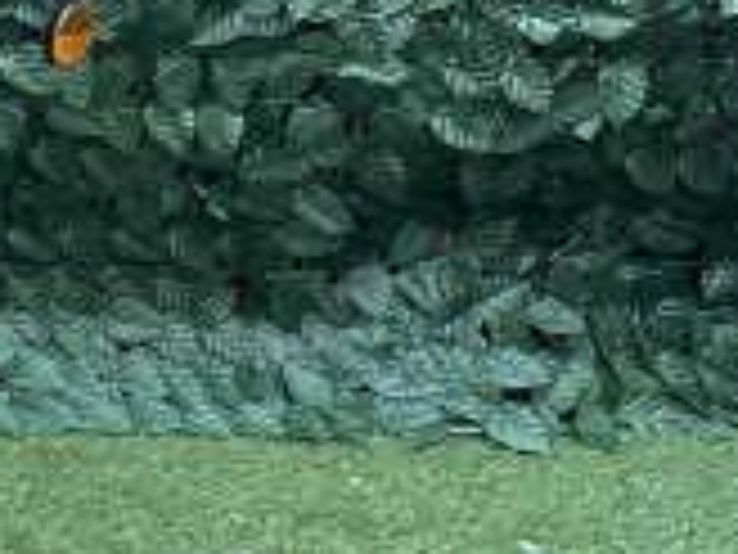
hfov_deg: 13.0
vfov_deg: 12.6
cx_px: -994
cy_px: 167
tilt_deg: -22.3
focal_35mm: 117
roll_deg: -1.5
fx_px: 2494
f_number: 1.78
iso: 80
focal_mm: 6.86
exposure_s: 1/121
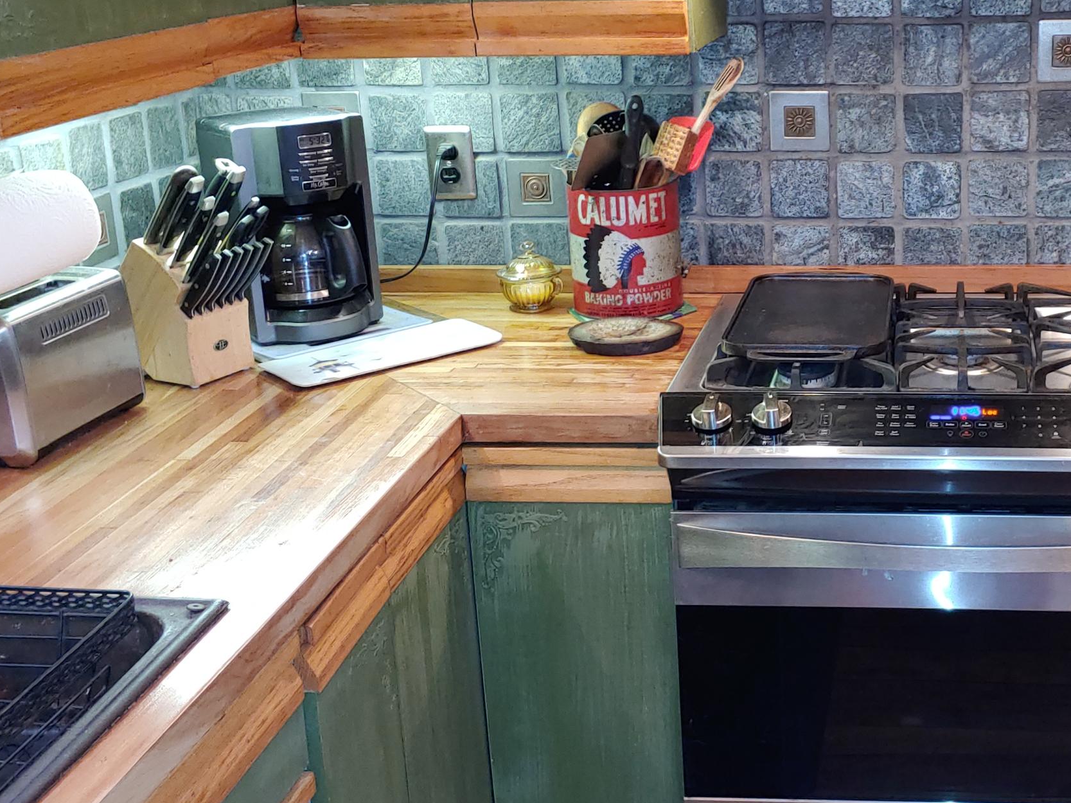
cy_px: 317
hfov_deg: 40.5
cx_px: 845
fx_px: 1392
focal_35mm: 45
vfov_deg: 32.1
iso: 200
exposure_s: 1/20
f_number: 1.5
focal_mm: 4.23
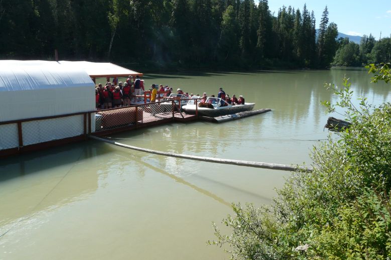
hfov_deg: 61.9
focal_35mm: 30
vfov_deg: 43.5
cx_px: 193
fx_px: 326
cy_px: 114
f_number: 5.6
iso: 100
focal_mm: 4.6
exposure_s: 1/320
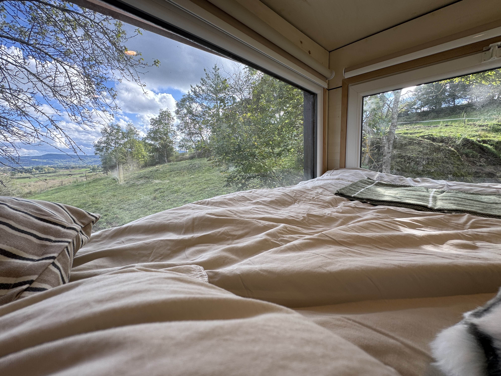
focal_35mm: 14
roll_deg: +2.0
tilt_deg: -8.8
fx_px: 203
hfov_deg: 102.1
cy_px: 188
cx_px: 250
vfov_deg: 85.7
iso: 40
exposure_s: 1/222
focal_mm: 2.22
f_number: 2.2
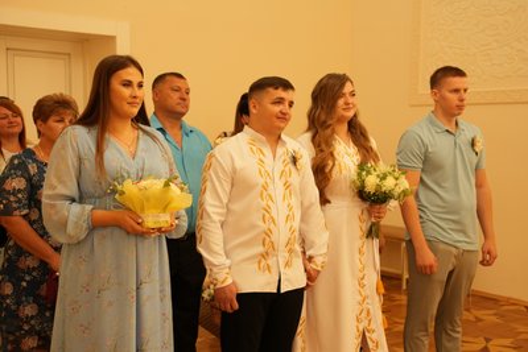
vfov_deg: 23.0
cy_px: 176
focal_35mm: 59
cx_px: 264
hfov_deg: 33.9
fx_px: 866
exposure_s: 1/60
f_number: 4.5
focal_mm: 59
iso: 800
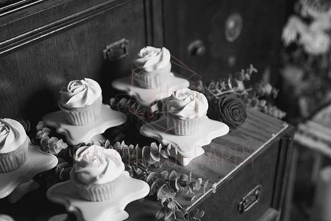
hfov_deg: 34.5
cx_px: 166
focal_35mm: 58
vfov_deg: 23.4
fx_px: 533
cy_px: 110
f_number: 3.2
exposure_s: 1/200
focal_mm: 58
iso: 200
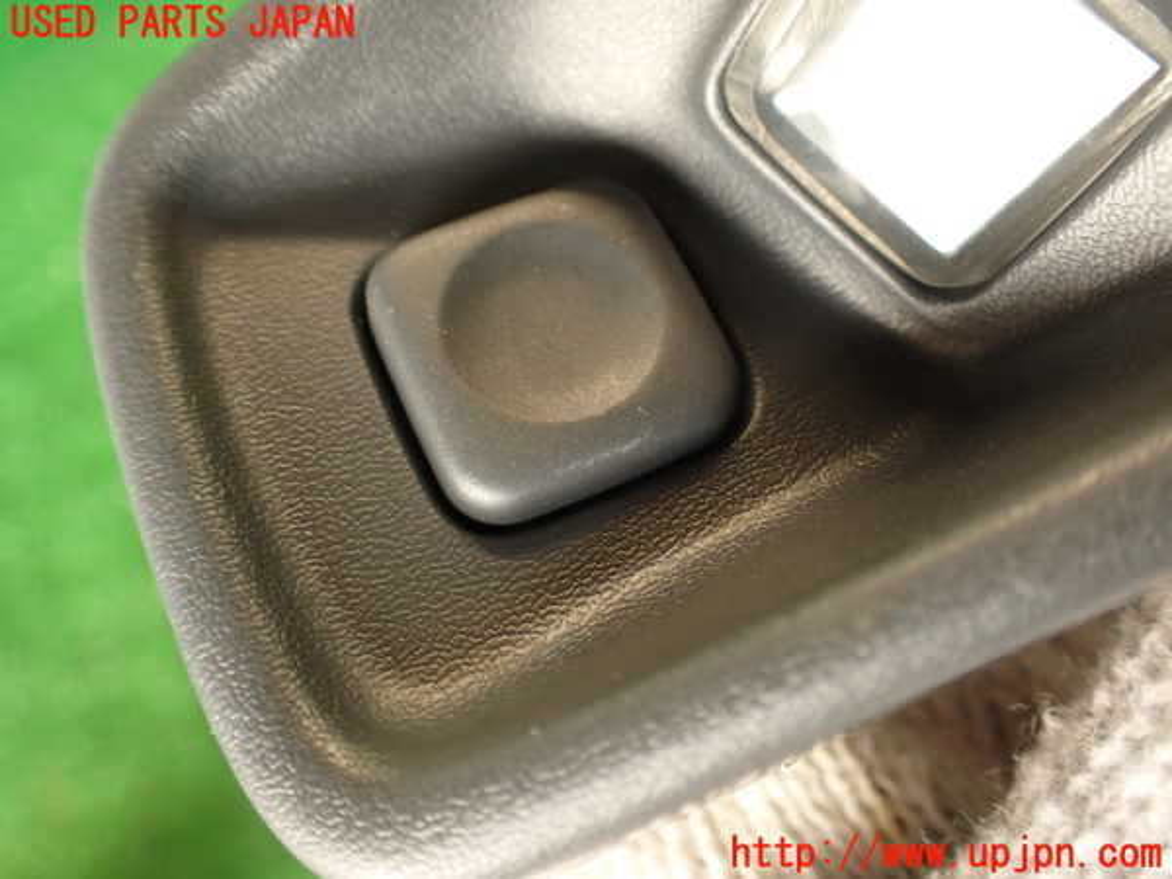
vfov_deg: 44.2
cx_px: 586
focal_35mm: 32
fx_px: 1083
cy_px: 440
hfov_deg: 56.8
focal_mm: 5.79
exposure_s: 1/40
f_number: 2.4
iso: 200
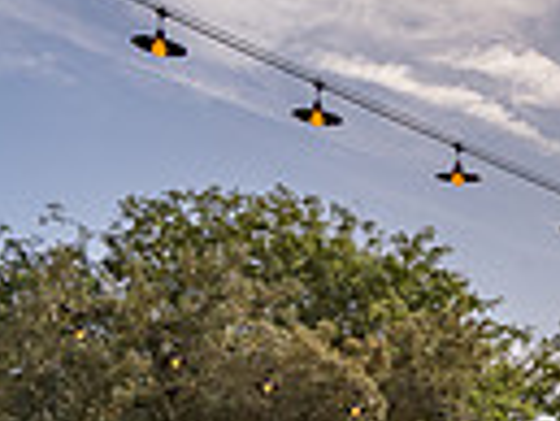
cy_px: 718
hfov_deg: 14.8
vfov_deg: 13.1
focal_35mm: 104
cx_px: 1176
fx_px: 1684
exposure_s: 1/400
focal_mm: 24
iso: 200
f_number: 13
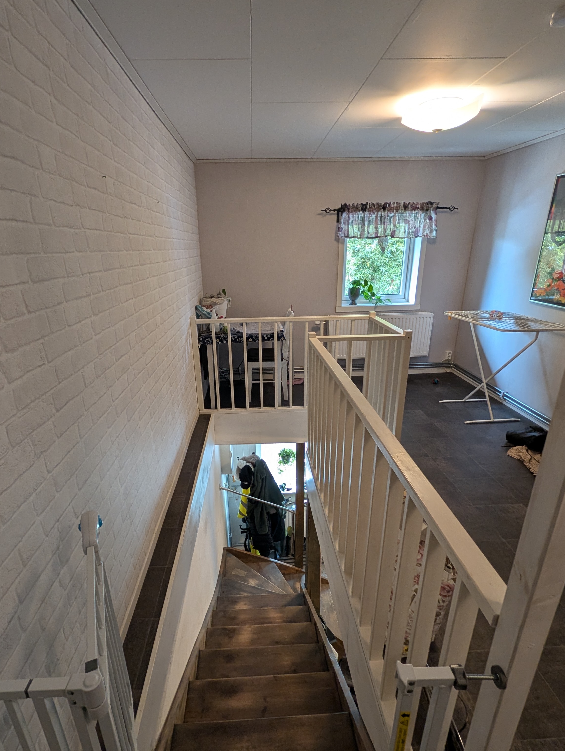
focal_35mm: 16
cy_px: 401
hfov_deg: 78.2
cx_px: 269
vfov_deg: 94.3
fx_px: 347
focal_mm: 2.02
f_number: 1.7
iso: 79
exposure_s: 1/50
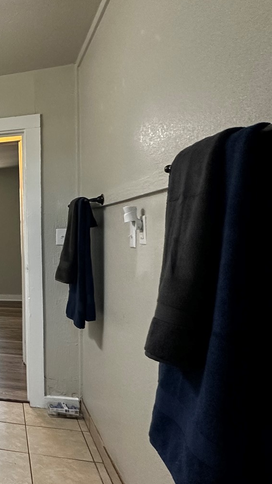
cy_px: 246
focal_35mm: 29
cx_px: -118
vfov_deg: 66.1
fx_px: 372
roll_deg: +0.8
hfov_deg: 28.7
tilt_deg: -0.1
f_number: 2.2
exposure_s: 1/120
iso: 250
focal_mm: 2.22
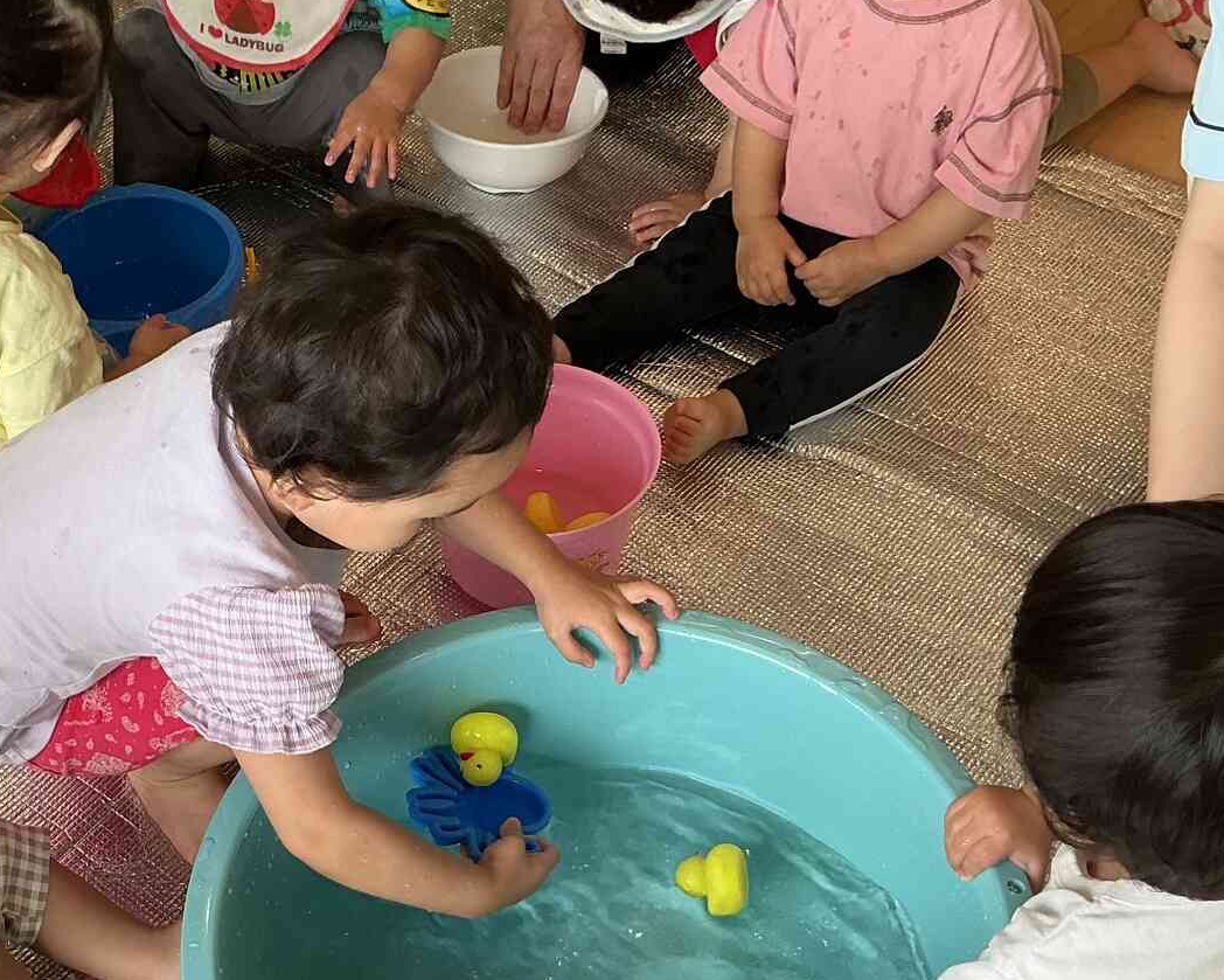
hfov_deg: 34.3
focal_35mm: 54
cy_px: 702
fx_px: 1957
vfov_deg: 27.8
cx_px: 376
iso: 20
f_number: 1.8
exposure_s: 1/120
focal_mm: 3
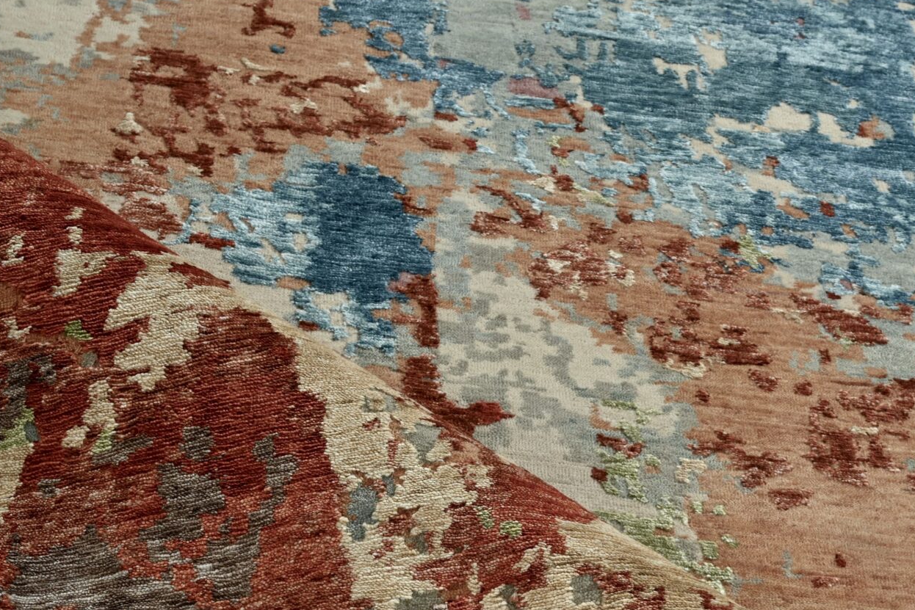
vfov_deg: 12.0
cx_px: 734
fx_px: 2872
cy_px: 607
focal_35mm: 113
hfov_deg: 17.9
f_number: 11
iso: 125
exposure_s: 1/125
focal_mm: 55
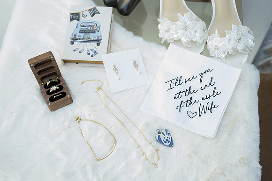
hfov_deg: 44.2
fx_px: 335
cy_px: 89
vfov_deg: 30.3
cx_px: 138
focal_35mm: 44
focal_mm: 40
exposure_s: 1/125
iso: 800
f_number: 5.6
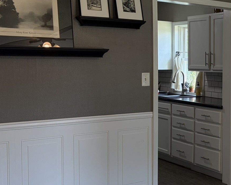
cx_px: 229
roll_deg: -0.3
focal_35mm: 60
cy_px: 88
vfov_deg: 25.4
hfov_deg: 29.4
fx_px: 410
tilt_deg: -3.8
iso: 80
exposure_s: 1/120
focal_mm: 5.96
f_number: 1.6
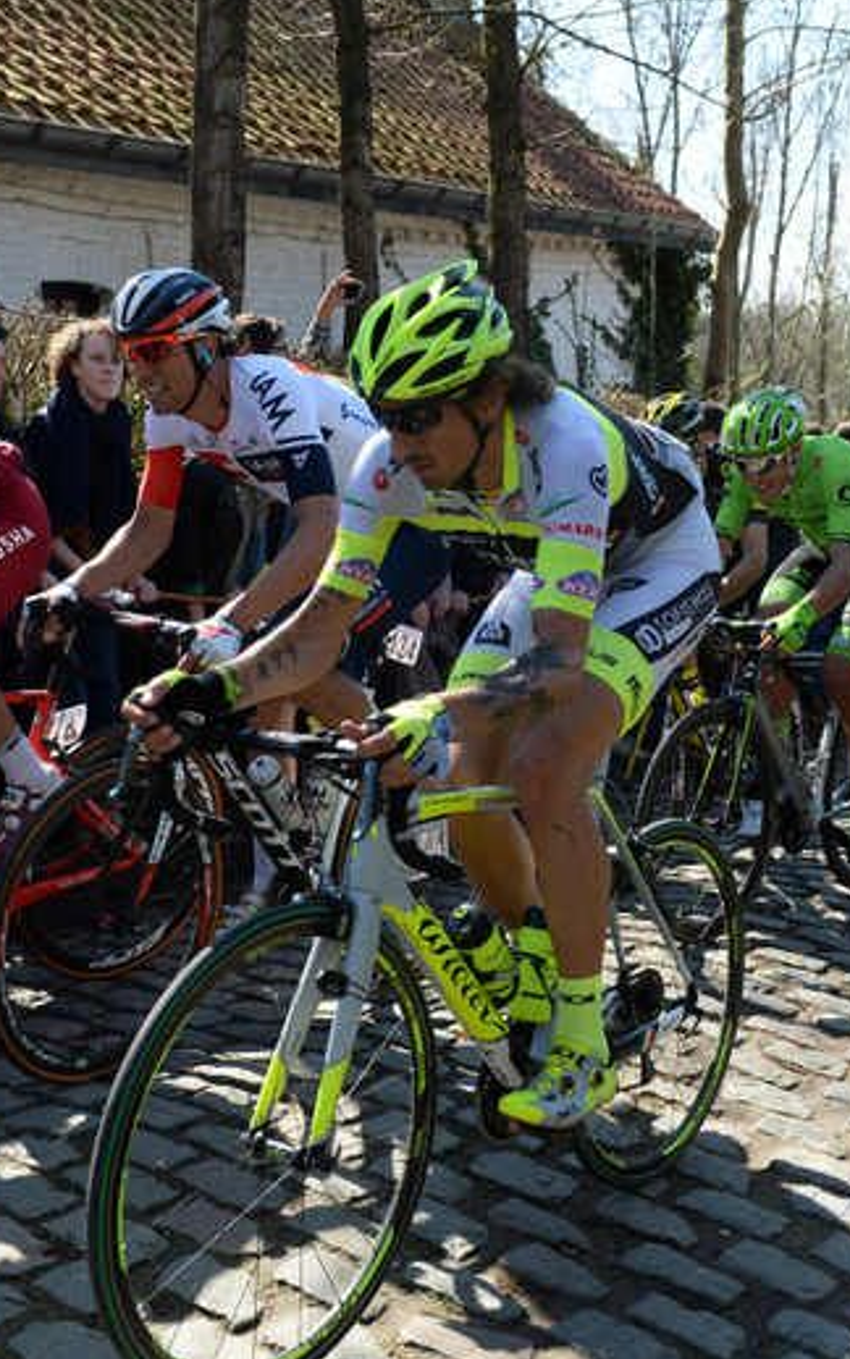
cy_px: 680
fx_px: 1630
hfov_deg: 29.2
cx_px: 425
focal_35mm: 44
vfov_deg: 45.3
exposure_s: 1/800
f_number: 4.5
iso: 400
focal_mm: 28
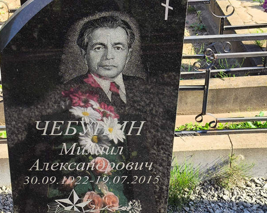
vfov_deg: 23.5
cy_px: 118
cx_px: 102
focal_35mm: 65
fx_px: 514
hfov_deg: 29.0
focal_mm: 4.71
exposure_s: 1/444
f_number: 1.7
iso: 50
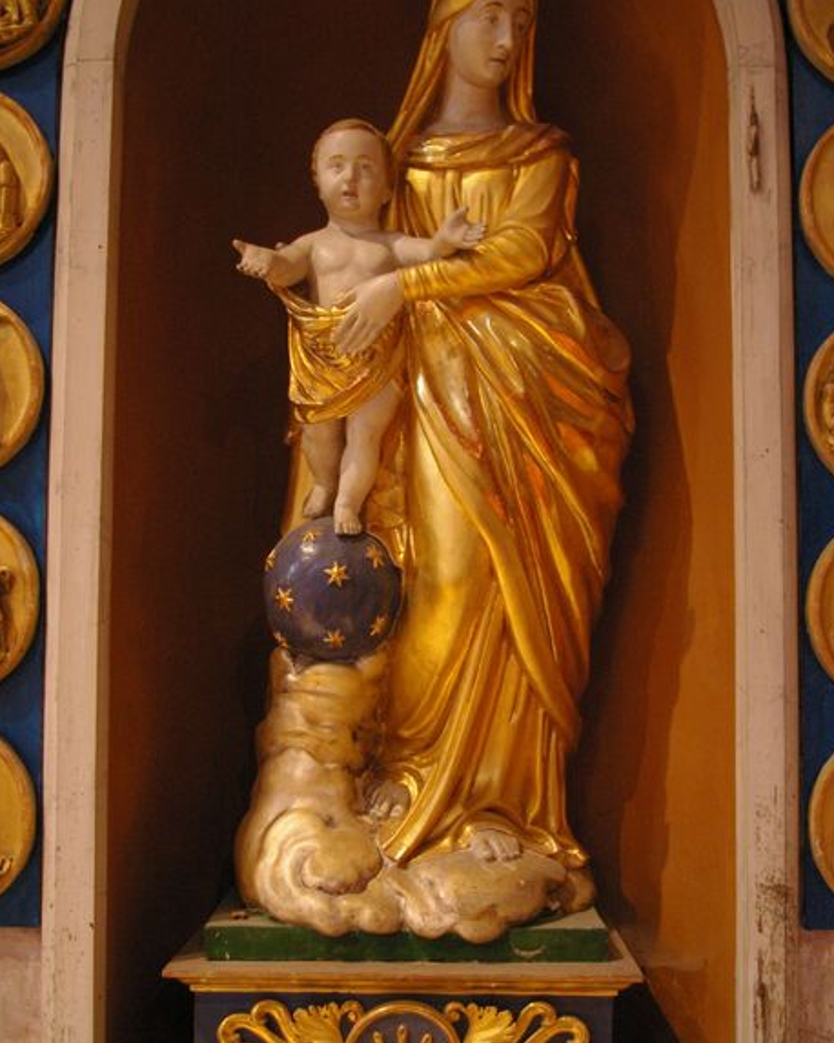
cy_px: 573
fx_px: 1222
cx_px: 422
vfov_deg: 46.2
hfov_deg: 37.7
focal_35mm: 40
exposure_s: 1/10
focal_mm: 23
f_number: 4
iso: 1600
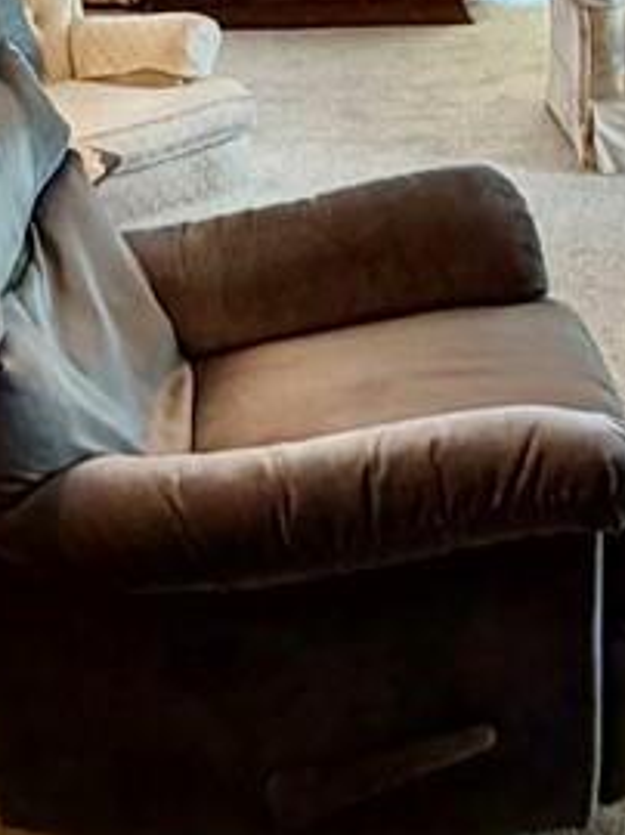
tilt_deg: -13.0
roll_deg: +1.4
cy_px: 99
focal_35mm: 83
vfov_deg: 23.0
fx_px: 2001
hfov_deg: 17.7
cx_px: 257
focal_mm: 2.22
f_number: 2.2
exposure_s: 1/120
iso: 320
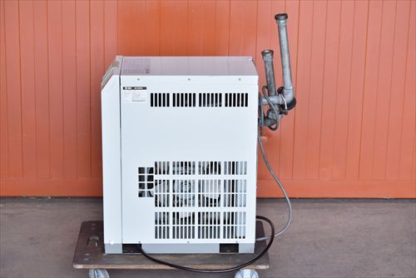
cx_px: 208
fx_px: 1127
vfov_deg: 14.1
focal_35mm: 98
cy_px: 139
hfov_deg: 20.9
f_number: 6.3
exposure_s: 1/800
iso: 1250
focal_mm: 65
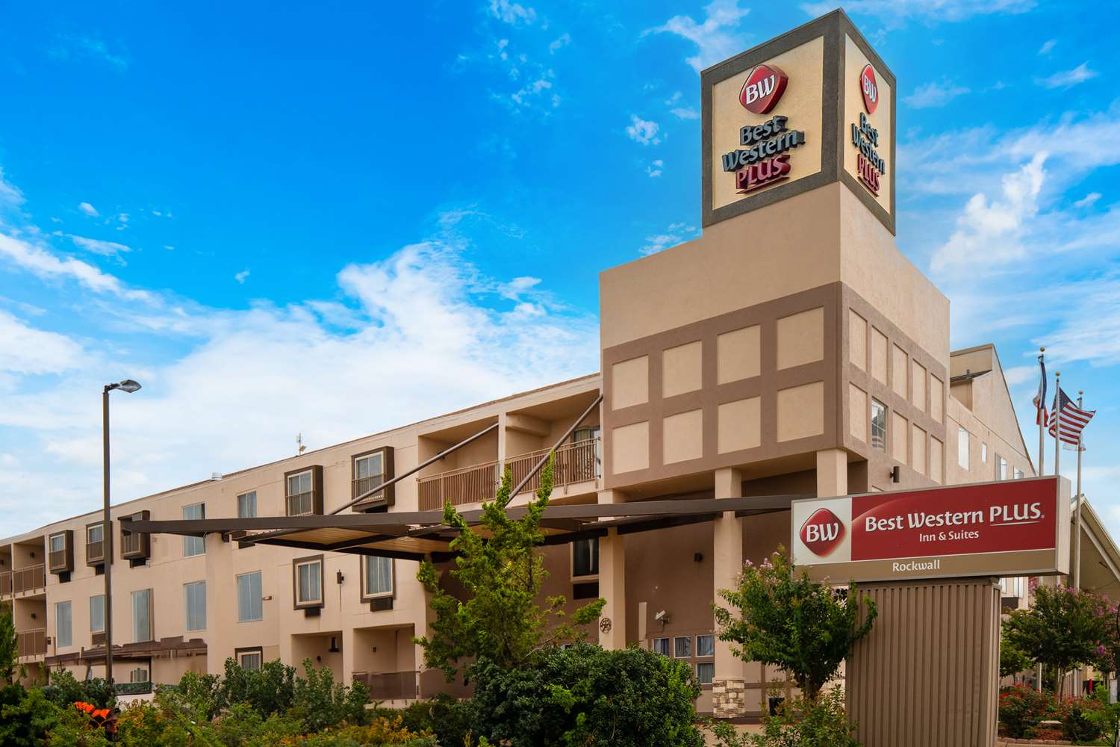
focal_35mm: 36
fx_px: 1120
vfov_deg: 36.9
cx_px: 560
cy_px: 374
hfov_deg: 53.1
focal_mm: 24
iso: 320
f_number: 3.5
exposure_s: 1/8000
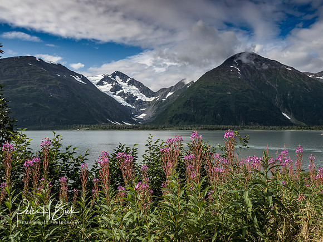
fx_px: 261
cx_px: 162
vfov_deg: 49.7
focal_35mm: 28
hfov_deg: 63.4
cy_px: 121
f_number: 9
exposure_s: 1/500
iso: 320
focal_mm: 14
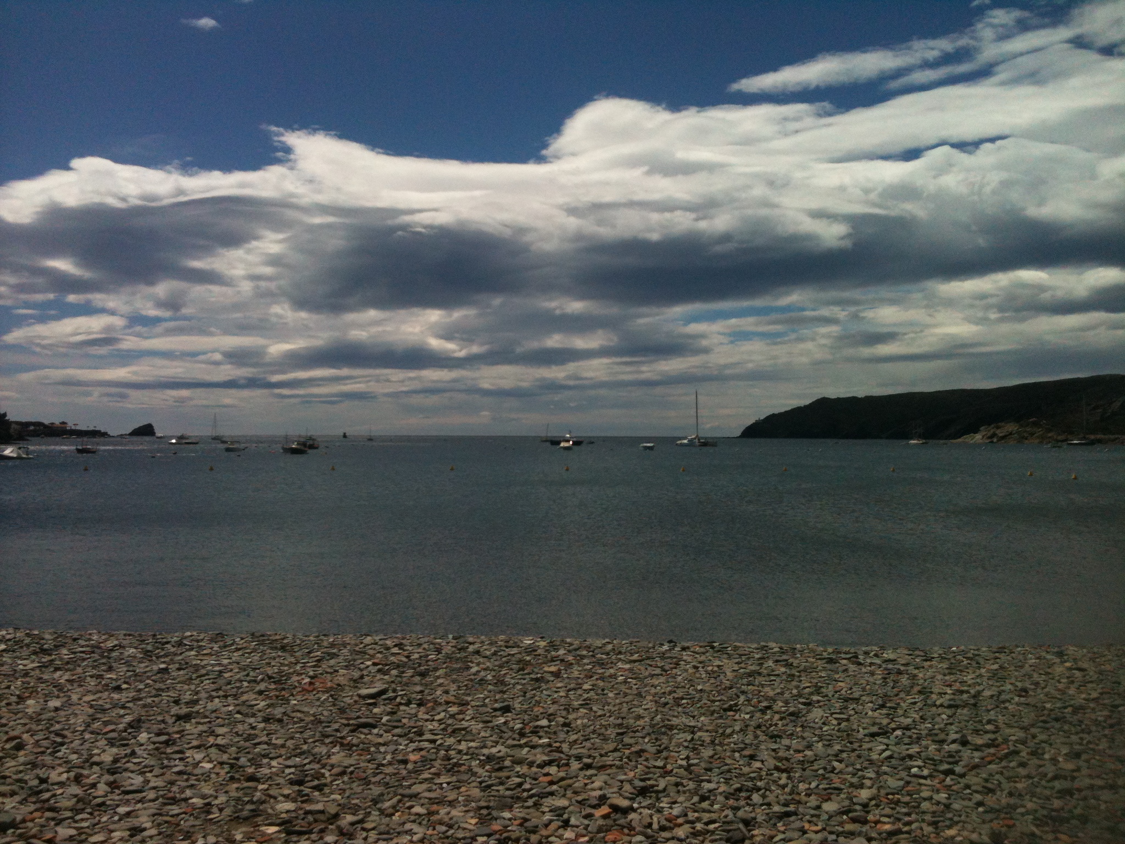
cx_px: 562
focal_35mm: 35
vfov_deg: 40.7
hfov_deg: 52.6
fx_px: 1137
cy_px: 422
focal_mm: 3.85
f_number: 2.8
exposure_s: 1/5025
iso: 64
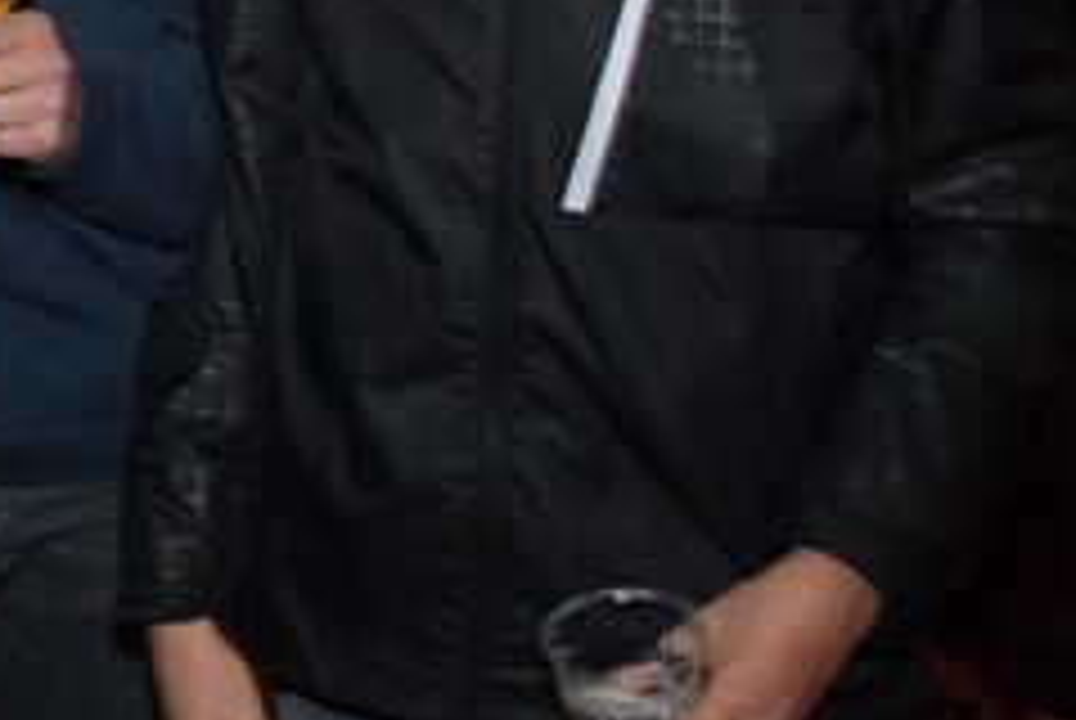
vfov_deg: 11.8
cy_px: -162
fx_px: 3411
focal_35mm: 114
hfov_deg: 14.7
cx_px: -1101
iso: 1600
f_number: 3.5
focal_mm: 18
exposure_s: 1/30
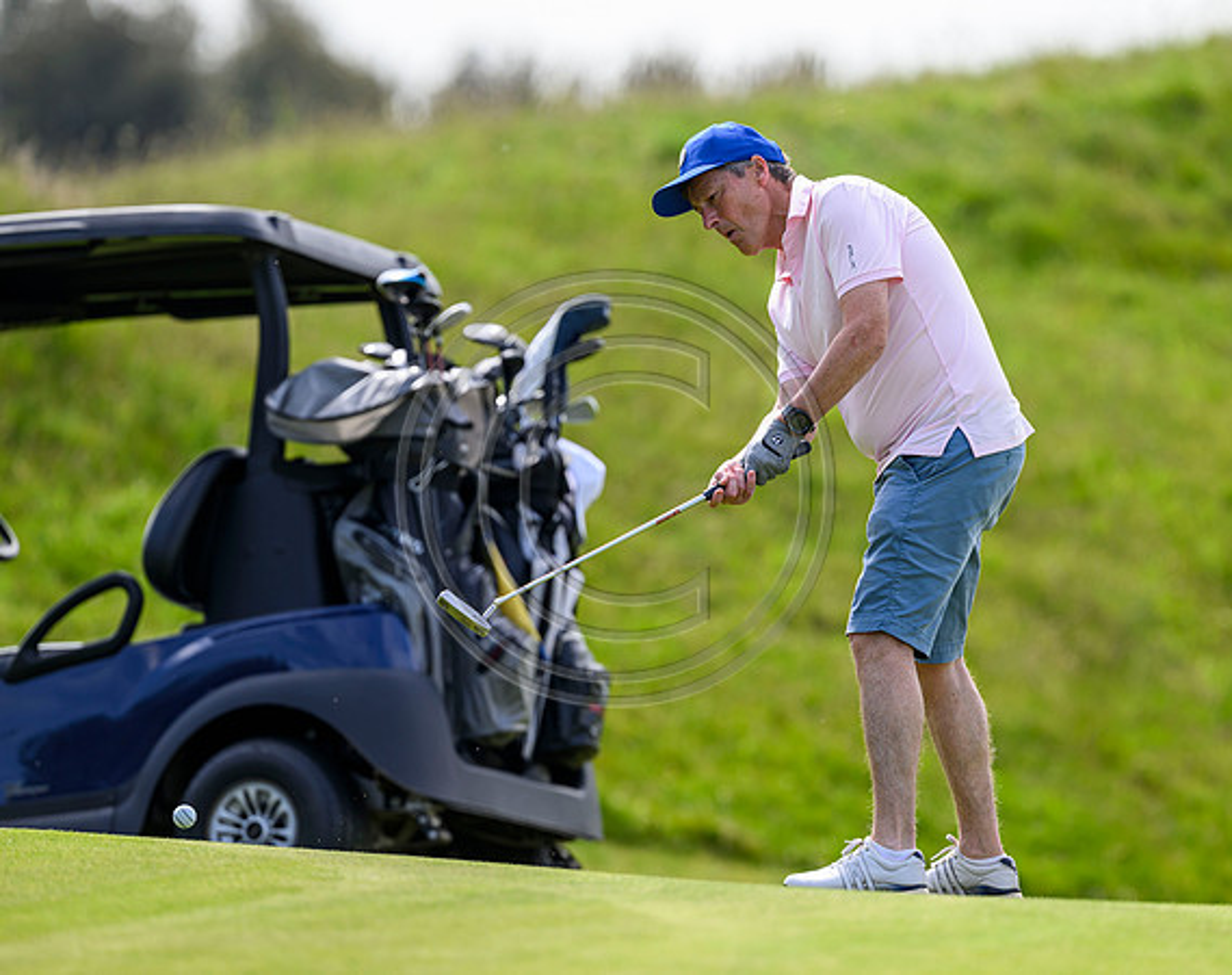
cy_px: 488
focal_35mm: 447
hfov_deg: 4.3
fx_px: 16237
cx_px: 731
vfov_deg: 3.4
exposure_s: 1/2000
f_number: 4
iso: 500
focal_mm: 400
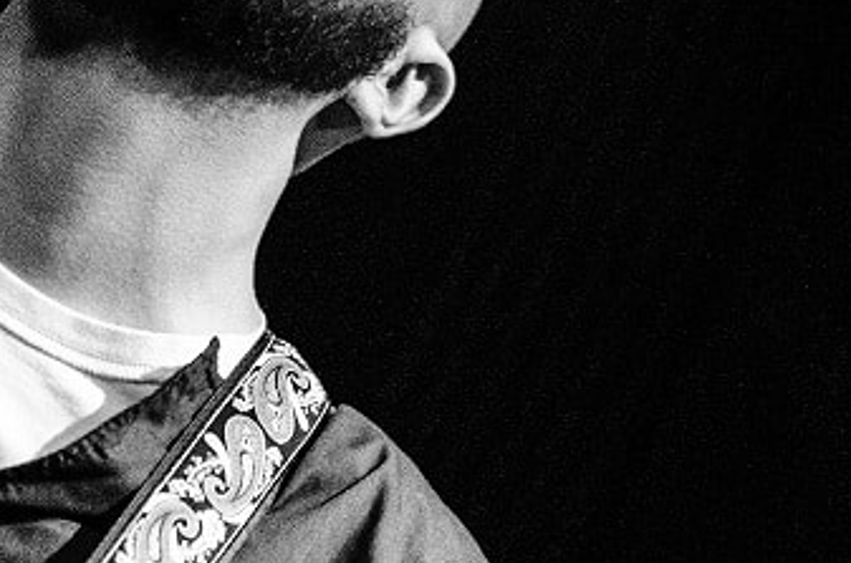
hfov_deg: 7.5
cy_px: 369
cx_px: 525
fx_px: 6462
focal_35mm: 274
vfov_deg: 5.0
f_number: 3.2
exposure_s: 1/125
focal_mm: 50
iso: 2500
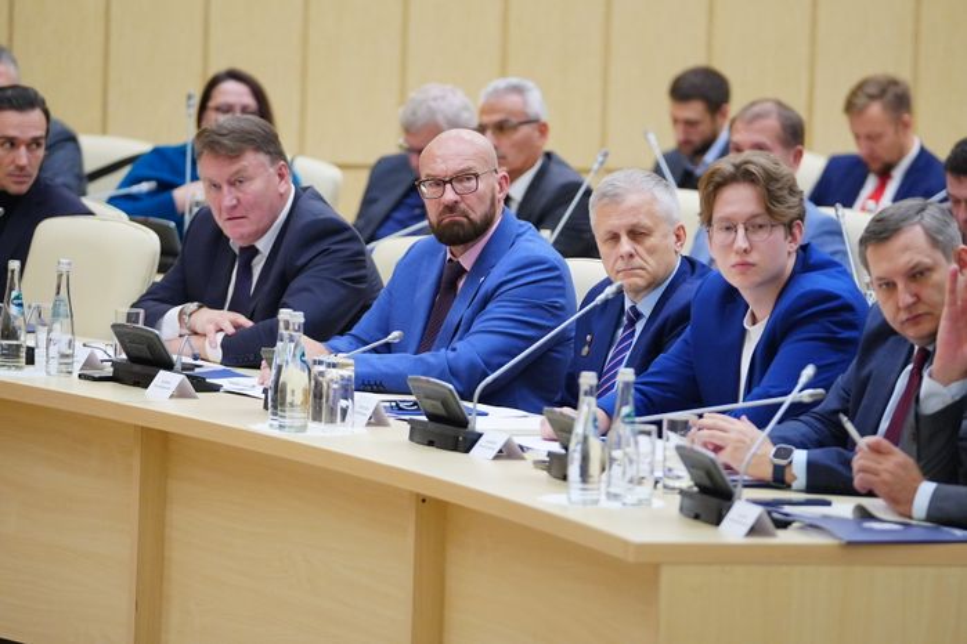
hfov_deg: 8.0
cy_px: 322
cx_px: 484
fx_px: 6876
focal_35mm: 256
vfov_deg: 5.4
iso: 2000
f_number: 2.8
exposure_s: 1/500
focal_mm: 171
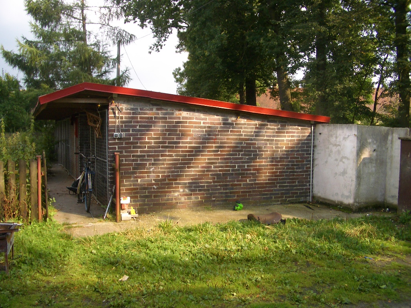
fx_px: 416
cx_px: 206
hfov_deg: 52.6
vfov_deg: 40.7
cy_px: 154
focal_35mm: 35
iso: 50
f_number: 4.3
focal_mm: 5.8
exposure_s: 1/200
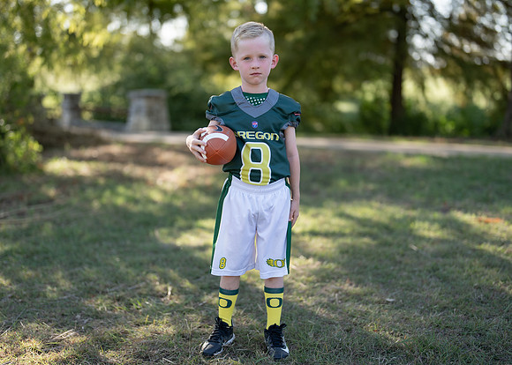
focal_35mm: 57
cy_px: 185
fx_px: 833
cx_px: 255
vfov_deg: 24.7
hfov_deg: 34.2
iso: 100
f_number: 1.2
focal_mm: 50
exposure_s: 1/1250
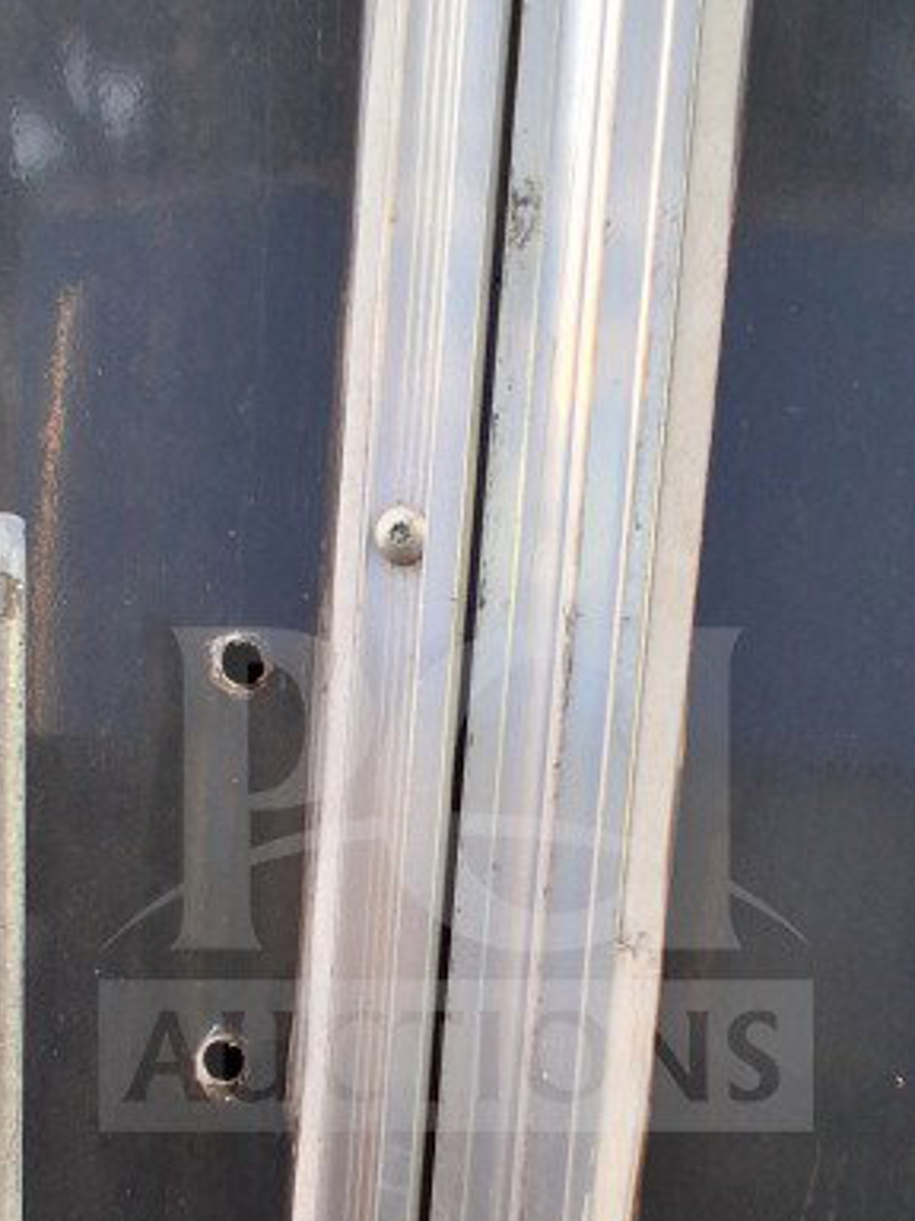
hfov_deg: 39.7
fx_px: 1269
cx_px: 454
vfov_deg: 49.8
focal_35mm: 36
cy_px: 879
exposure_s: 1/120
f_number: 2.2
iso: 64
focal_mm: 1.4
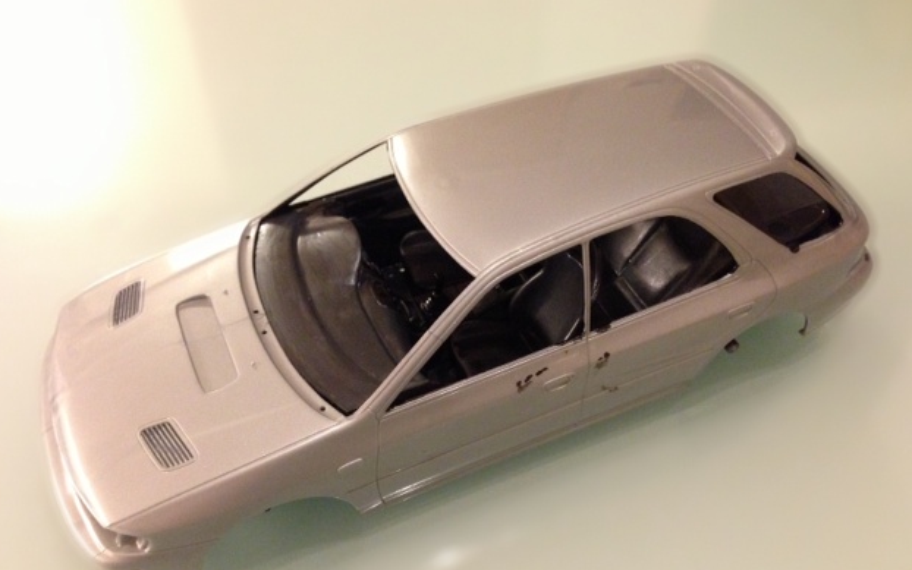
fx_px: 895
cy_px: 317
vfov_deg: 35.3
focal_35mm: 36
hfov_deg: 54.0
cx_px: 459
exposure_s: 1/15
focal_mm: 4.13
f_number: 2.4
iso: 500
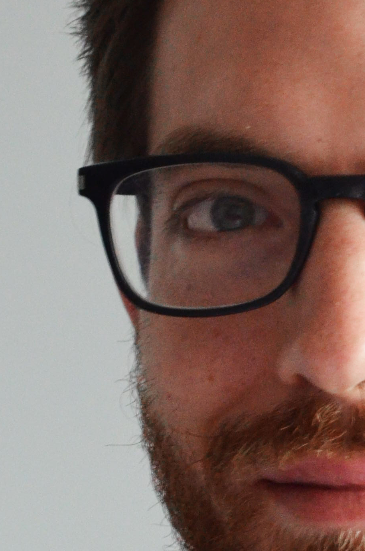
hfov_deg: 3.9
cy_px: 455
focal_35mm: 353
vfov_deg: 5.8
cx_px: 446
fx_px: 5394
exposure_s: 1/125
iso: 2200
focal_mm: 66
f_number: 5.3
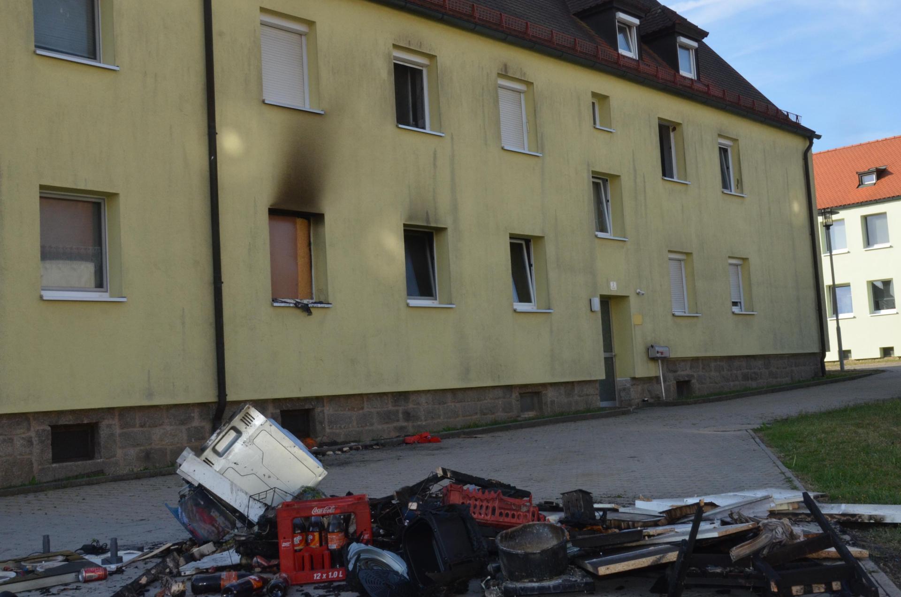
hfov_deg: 53.2
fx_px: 899
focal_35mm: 36
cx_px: 450
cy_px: 298
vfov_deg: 36.7
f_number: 18
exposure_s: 1/250
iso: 800
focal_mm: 24
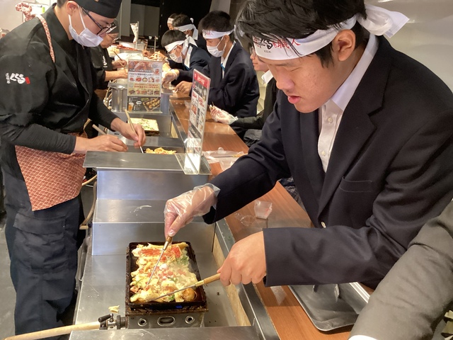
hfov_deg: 58.4
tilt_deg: -20.7
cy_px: 170
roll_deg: -7.9
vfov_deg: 45.4
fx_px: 406
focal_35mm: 31
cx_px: 226
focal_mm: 3.3
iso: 320
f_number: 2.4
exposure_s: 1/60
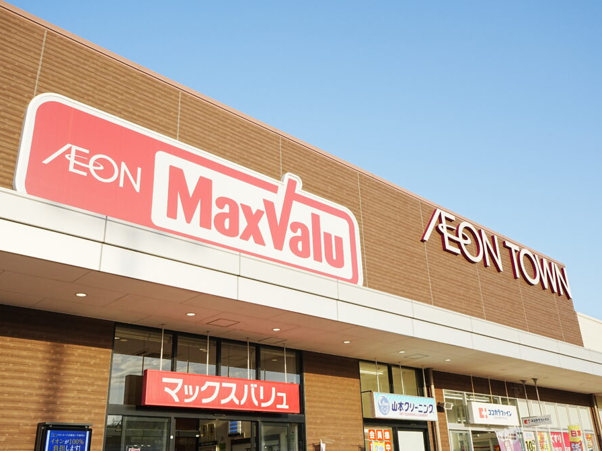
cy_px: 226
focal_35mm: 33
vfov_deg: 42.9
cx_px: 303
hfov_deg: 55.4
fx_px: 574
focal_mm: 30
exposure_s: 1/400
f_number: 10
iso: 500
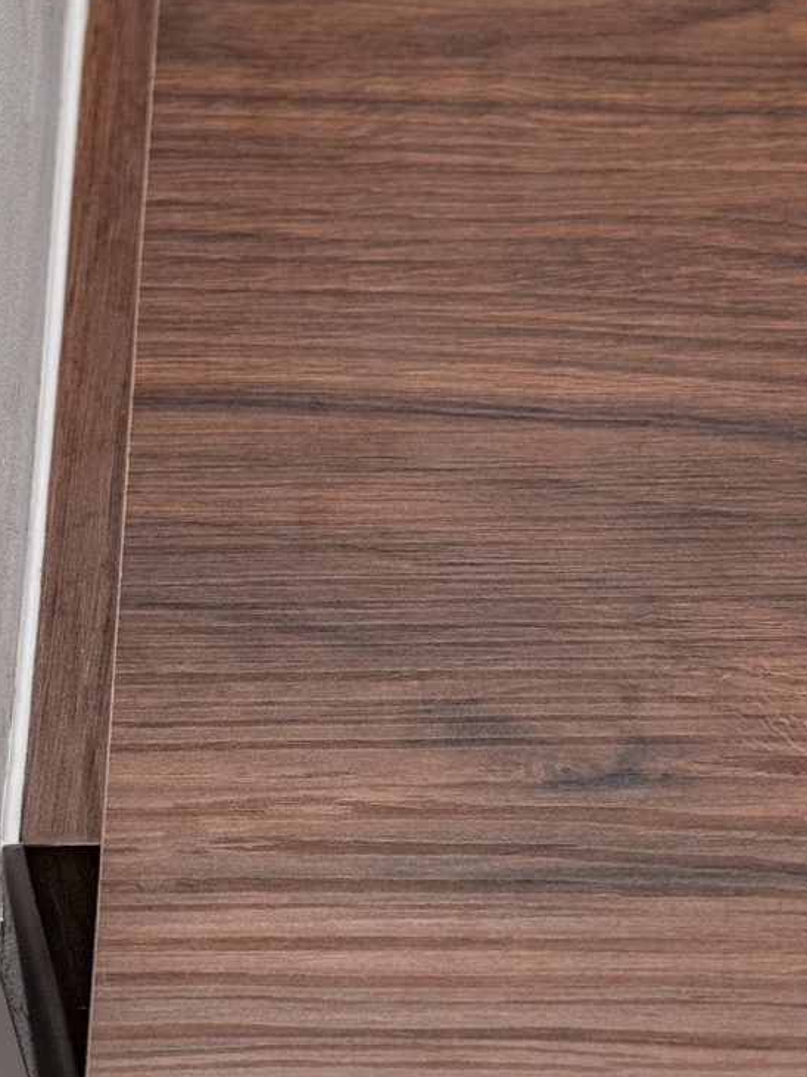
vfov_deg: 19.2
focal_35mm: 101
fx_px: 3140
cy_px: 880
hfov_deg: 14.5
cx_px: 770
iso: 640
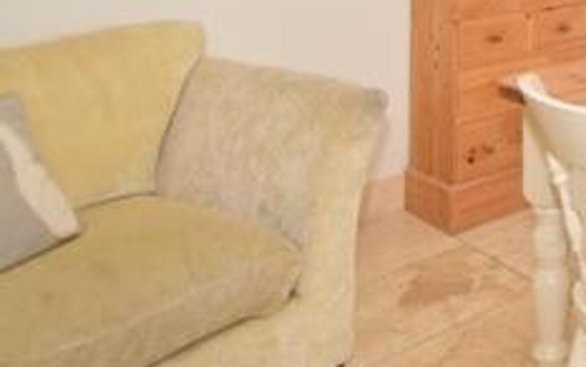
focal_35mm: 43
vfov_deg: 24.8
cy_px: -145
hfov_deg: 34.3
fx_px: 687
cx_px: 744
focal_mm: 10
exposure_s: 1/160
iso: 200
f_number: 6.3
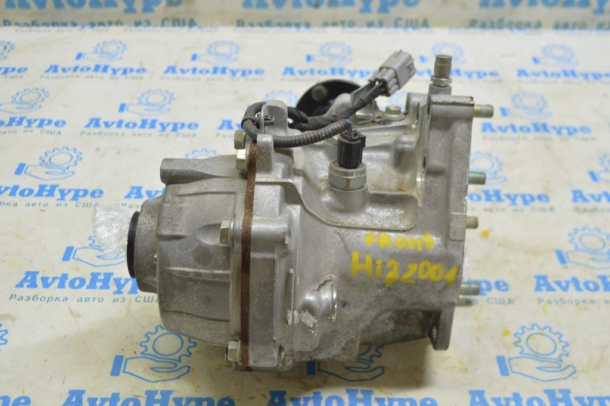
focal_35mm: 44
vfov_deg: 30.8
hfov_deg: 45.0
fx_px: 736
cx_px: 305
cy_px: 203
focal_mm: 29
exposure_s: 1/20
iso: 400
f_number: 5.6
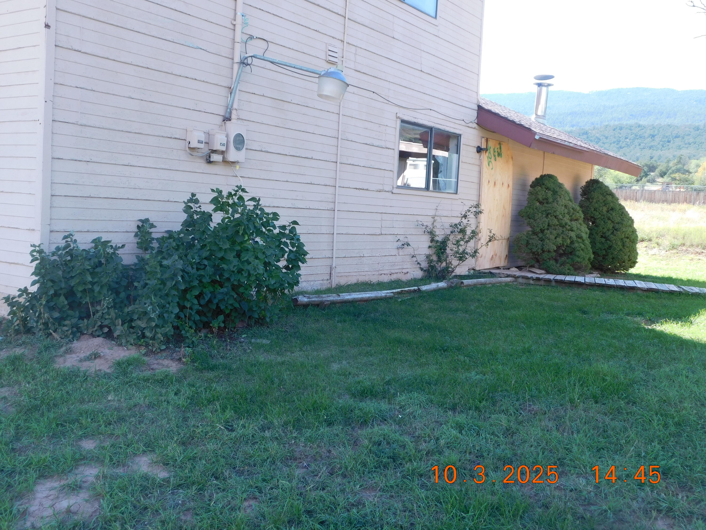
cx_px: 353
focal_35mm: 36
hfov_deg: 51.4
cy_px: 265
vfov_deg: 39.7
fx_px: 734
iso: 125
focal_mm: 6.3
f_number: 3.5
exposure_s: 1/200
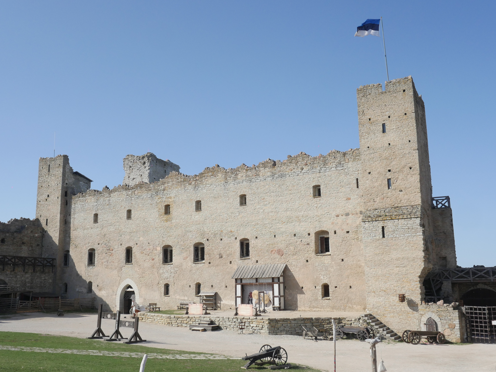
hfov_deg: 54.0
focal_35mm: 34
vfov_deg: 41.8
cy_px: 186
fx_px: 487
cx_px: 248
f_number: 5
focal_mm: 17
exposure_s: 1/2500
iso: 500
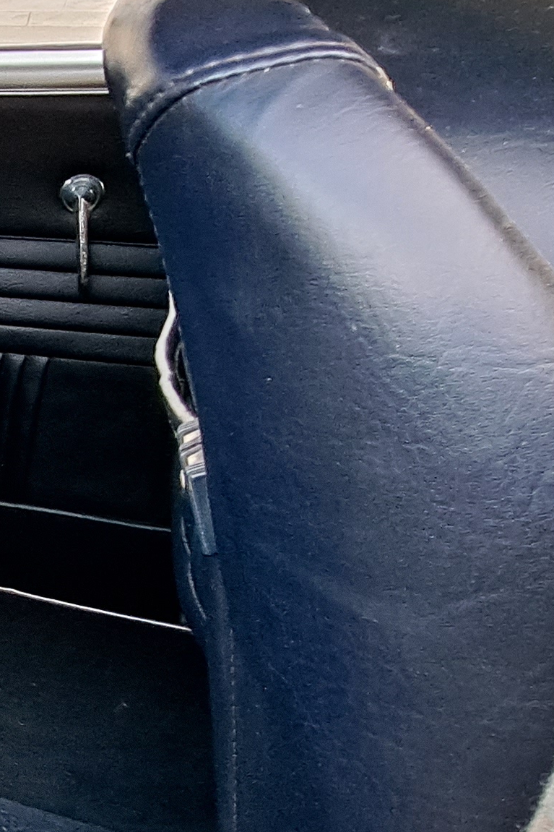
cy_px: 596
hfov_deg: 19.2
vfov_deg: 41.0
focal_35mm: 47
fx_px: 1085
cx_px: -511
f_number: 2.2
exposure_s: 1/50
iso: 125
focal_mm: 1.74
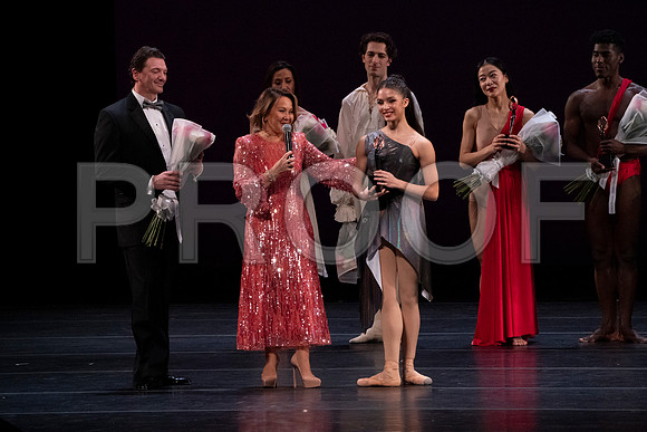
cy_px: 216
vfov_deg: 3.4
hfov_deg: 5.2
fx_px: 7190
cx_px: 324
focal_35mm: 400
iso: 12800
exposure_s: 1/320
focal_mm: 400
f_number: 14
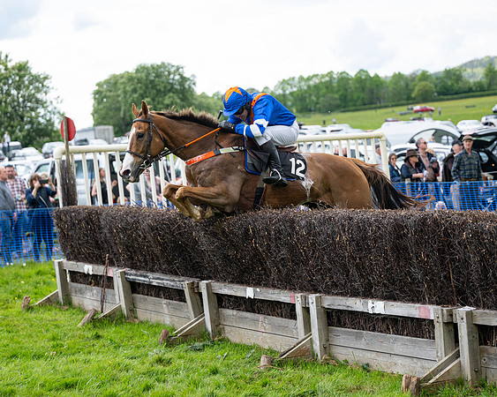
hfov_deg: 21.1
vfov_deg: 16.9
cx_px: 255
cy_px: 204
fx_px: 1334
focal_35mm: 91
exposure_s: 1/2500
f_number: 2.8
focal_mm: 74
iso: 400
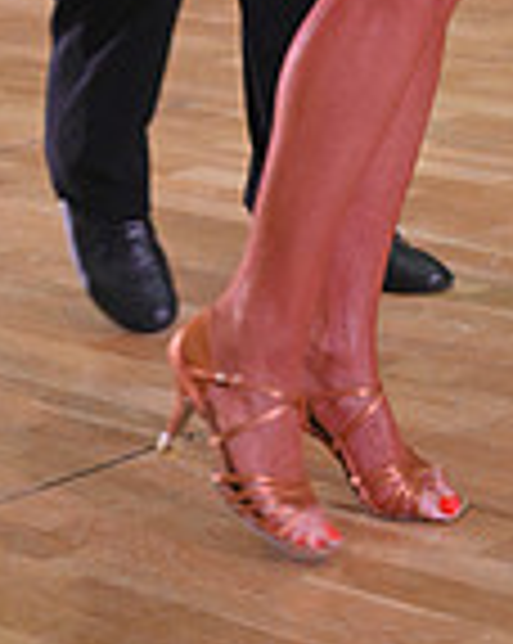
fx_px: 3328
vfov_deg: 10.6
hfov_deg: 8.8
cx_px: 29
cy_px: -387
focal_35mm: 175
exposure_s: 1/400
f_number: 5.6
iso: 4000
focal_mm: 46
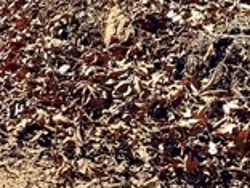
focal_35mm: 158
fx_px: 1141
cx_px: -168
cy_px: -87
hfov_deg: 11.7
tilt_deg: -9.7
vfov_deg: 9.2
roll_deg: -1.0
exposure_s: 1/1869
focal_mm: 6.76
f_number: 1.78
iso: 80
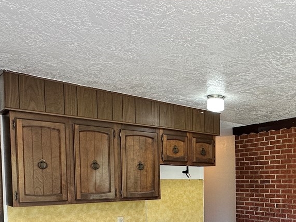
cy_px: 195
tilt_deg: -1.8
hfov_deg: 44.3
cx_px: 257
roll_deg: +0.2
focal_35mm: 39
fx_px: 334
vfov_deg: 35.0
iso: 100
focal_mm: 2.22
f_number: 2.2
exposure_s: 1/99
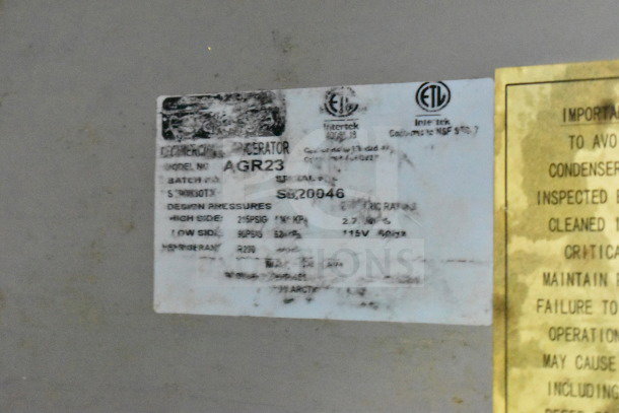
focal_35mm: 78
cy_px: 206
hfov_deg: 26.0
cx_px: 310
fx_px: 1341
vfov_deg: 17.5
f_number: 5.6
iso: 25600
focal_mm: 52
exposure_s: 1/25
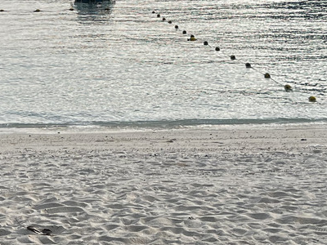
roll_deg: +1.2
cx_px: 61
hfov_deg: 18.7
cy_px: -16
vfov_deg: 14.0
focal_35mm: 104
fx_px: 982
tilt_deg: -3.5
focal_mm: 5.7
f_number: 1.5
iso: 50
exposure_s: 1/1000
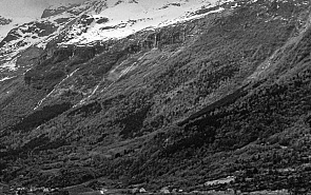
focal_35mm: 127
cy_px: 4
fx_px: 1077
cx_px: -32
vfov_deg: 10.3
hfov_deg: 16.0
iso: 200
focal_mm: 24
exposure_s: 1/640
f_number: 11
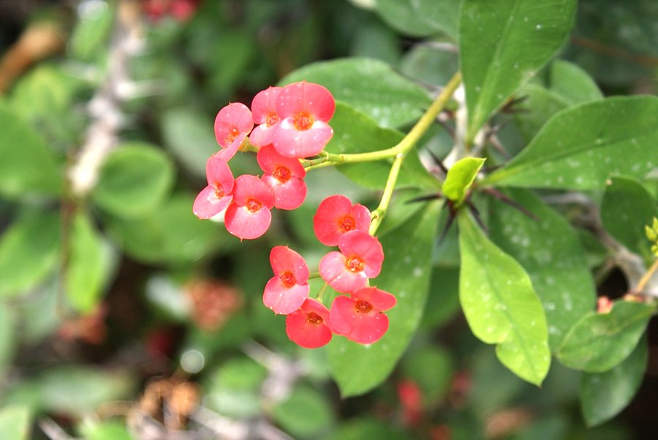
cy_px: 220
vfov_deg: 15.2
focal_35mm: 90
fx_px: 1647
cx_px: 329
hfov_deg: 22.6
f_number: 5.6
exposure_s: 1/100
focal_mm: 60
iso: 125
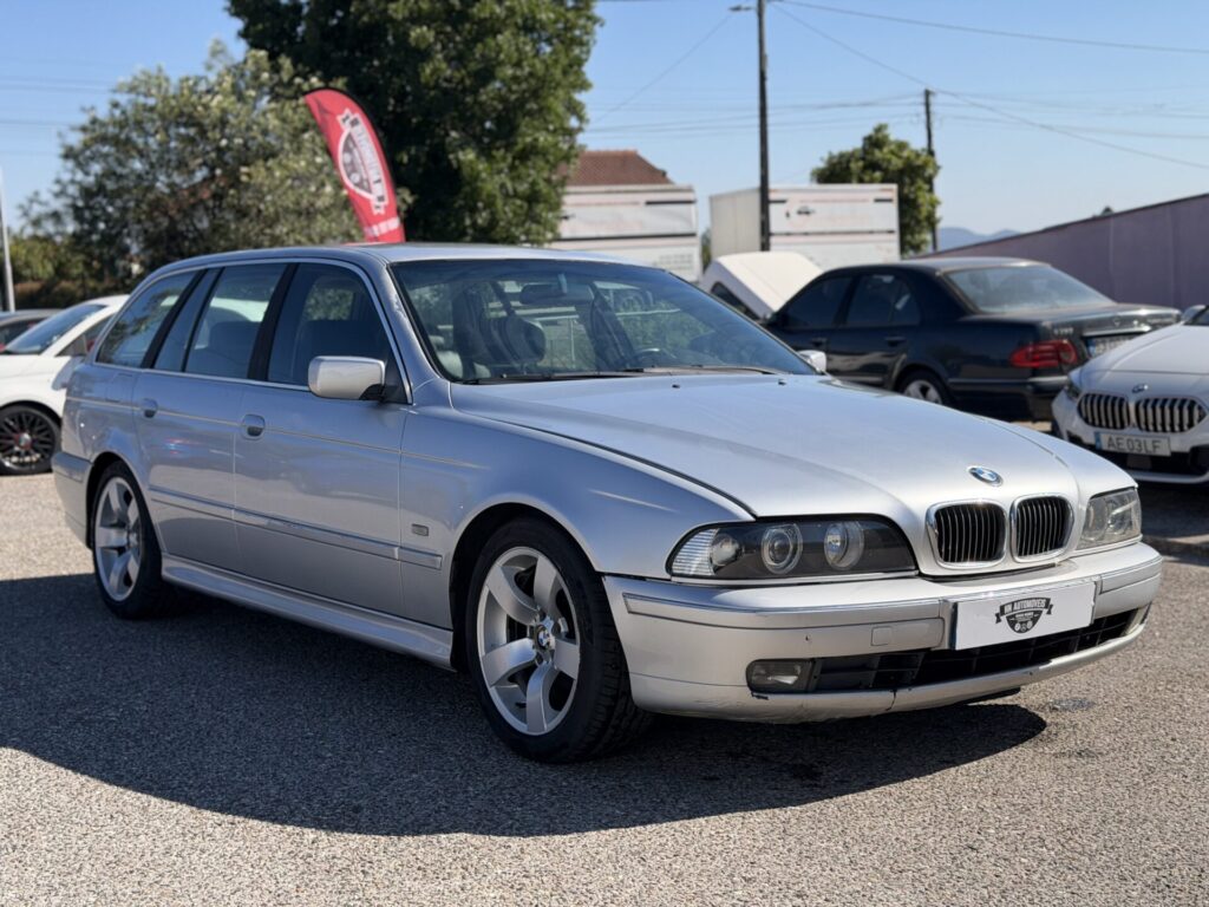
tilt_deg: -6.6
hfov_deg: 39.7
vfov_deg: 30.3
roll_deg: +1.7
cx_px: 604
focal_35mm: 48
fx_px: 1676
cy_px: 454
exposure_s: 1/4587
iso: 64
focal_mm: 6.76
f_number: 1.78
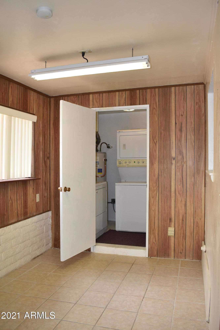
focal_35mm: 30
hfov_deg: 43.6
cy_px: 165
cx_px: 110
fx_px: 275
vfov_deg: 61.9
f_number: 5
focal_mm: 20
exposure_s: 1/200
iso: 400
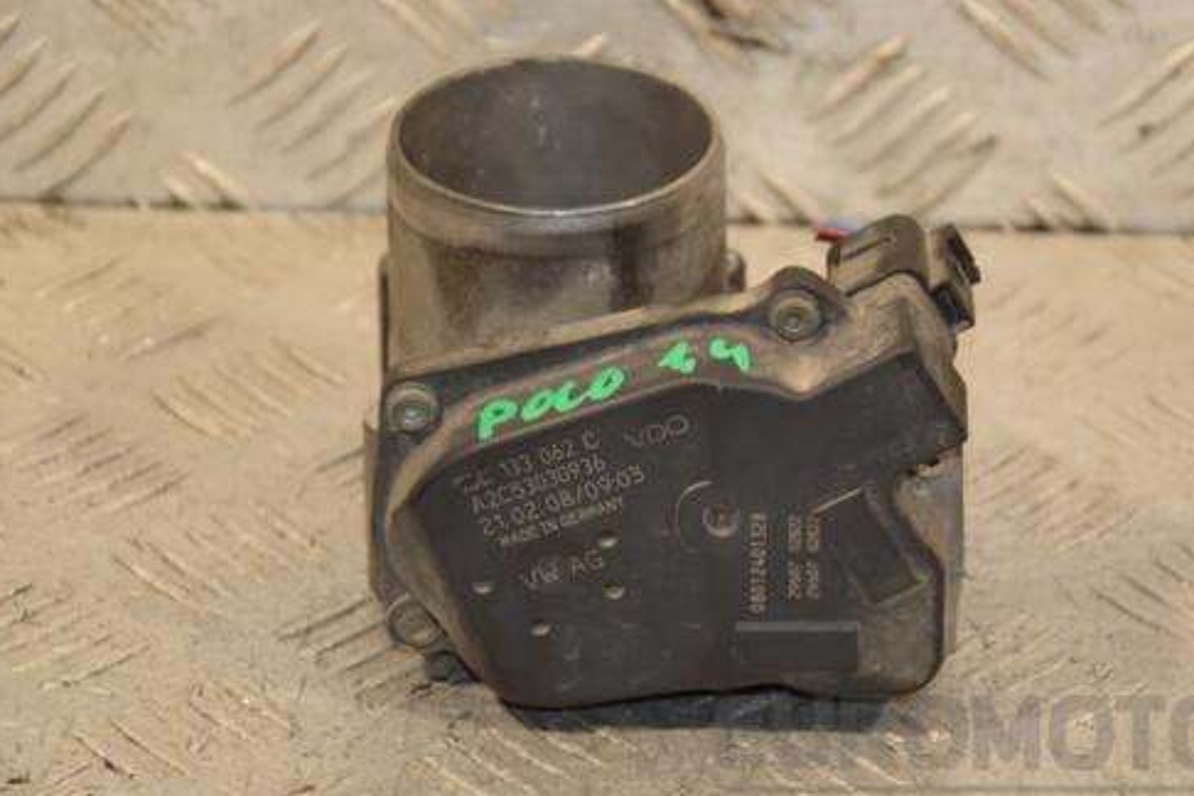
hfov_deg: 10.6
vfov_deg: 7.1
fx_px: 6454
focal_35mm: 195
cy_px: 405
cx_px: 671
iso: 800
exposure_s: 1/125
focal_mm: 105
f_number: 5.6
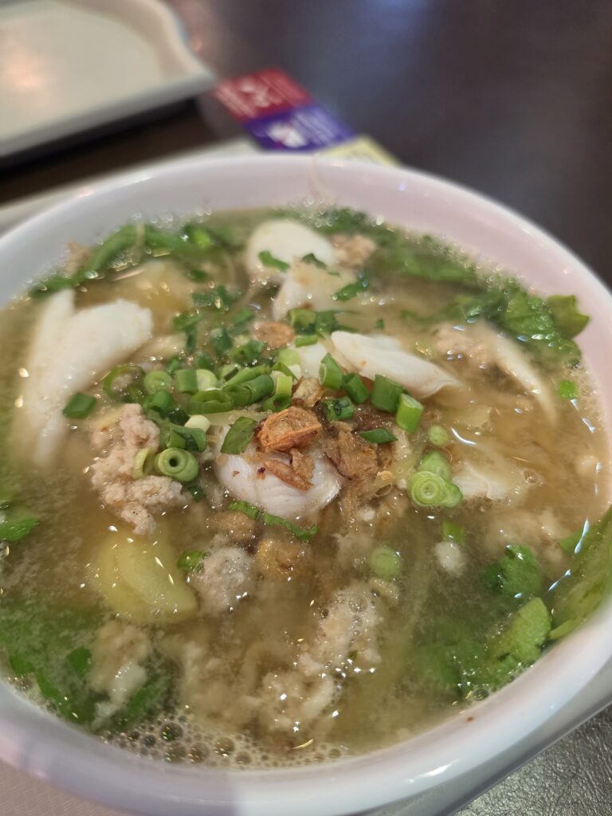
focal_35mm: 23
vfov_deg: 73.9
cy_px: 408
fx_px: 542
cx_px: 306
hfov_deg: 58.9
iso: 640
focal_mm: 6.5
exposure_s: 1/100
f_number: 1.4
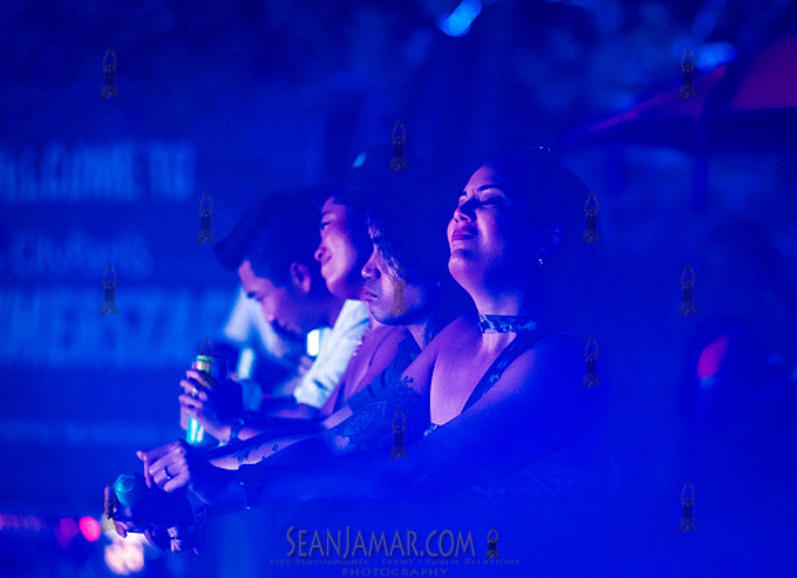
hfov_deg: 13.2
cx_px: 497
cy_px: 281
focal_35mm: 152
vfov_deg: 9.6
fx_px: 3454
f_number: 3.2
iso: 6400
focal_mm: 125
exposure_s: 1/160
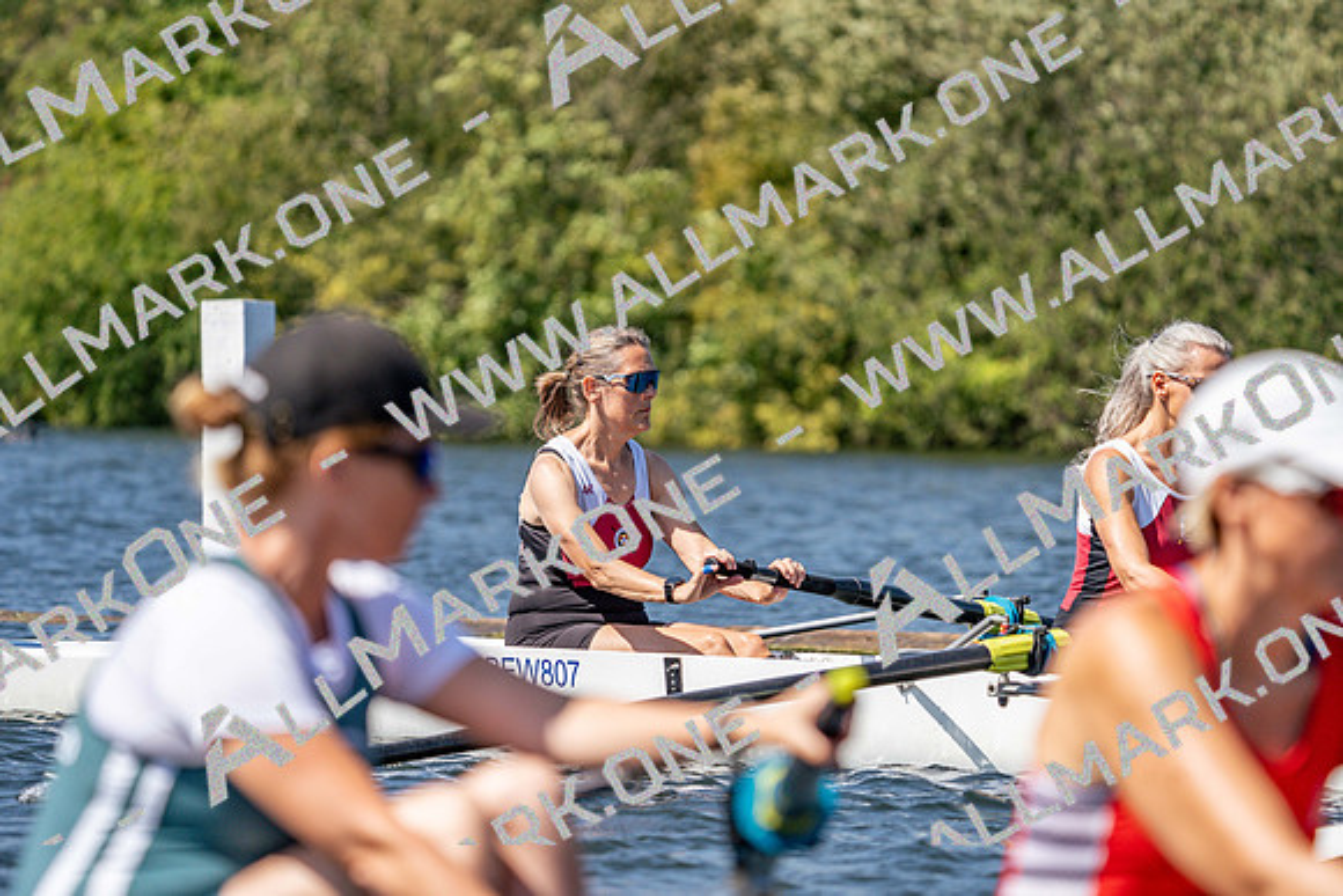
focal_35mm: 295
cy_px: 448
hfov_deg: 7.0
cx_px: 672
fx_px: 11007
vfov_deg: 4.7
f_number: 5.6
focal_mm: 295
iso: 250
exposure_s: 1/2000
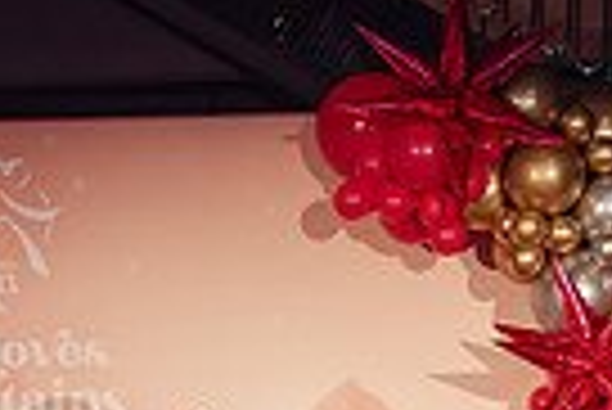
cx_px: -4
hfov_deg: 13.4
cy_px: 728
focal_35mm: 151
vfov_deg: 8.8
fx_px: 2570
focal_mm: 34
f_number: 4
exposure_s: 1/160
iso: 3200
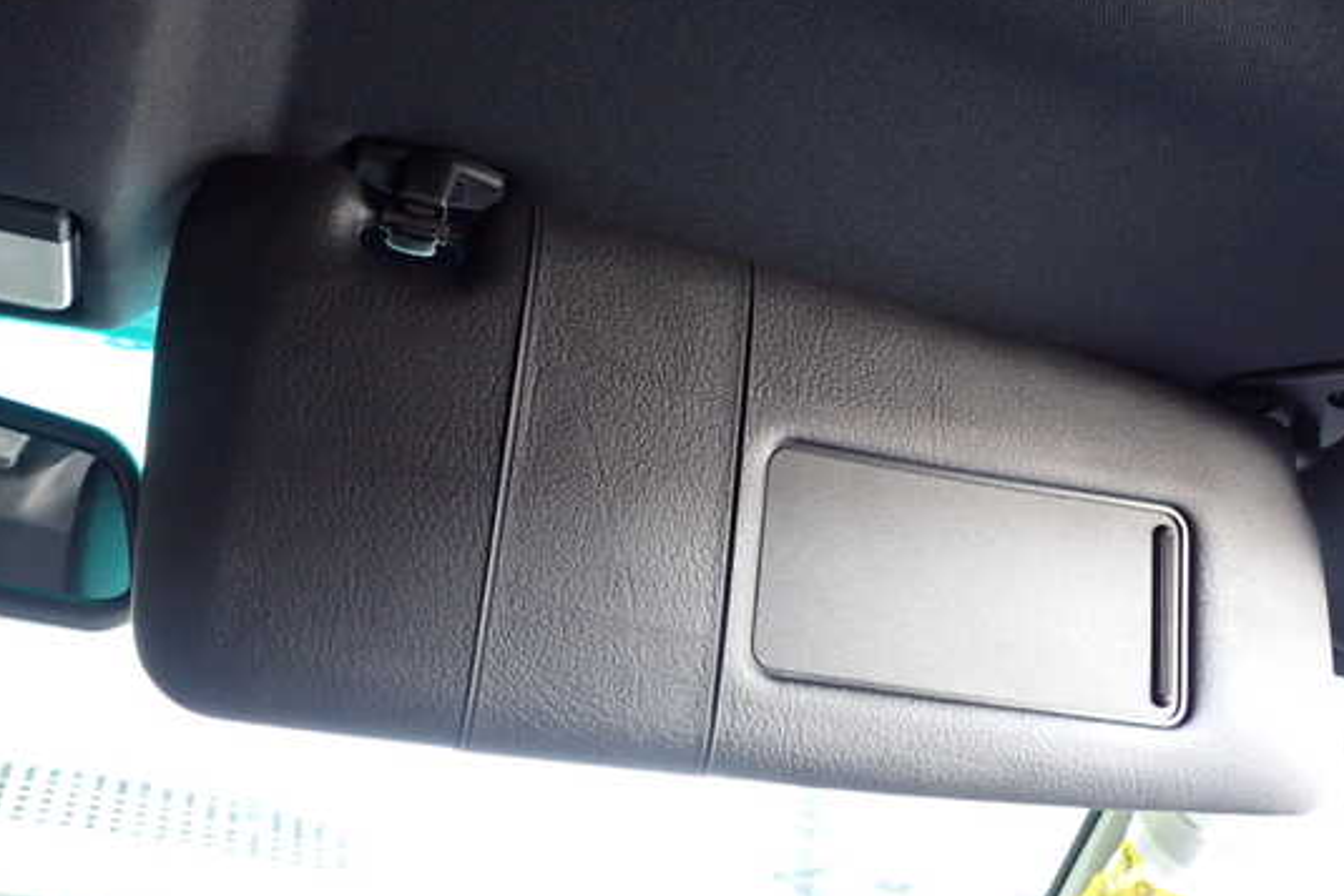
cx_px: 703
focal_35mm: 35
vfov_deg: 37.8
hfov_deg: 54.4
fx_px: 1307
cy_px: 409
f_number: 2.3
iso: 640
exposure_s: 1/30
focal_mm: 5.4
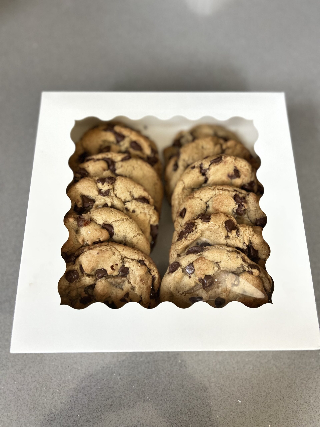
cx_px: 160
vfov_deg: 67.3
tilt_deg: -70.5
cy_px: 214
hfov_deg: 53.1
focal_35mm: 26
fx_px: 320
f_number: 1.5
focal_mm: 5.7
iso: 320
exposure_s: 1/60
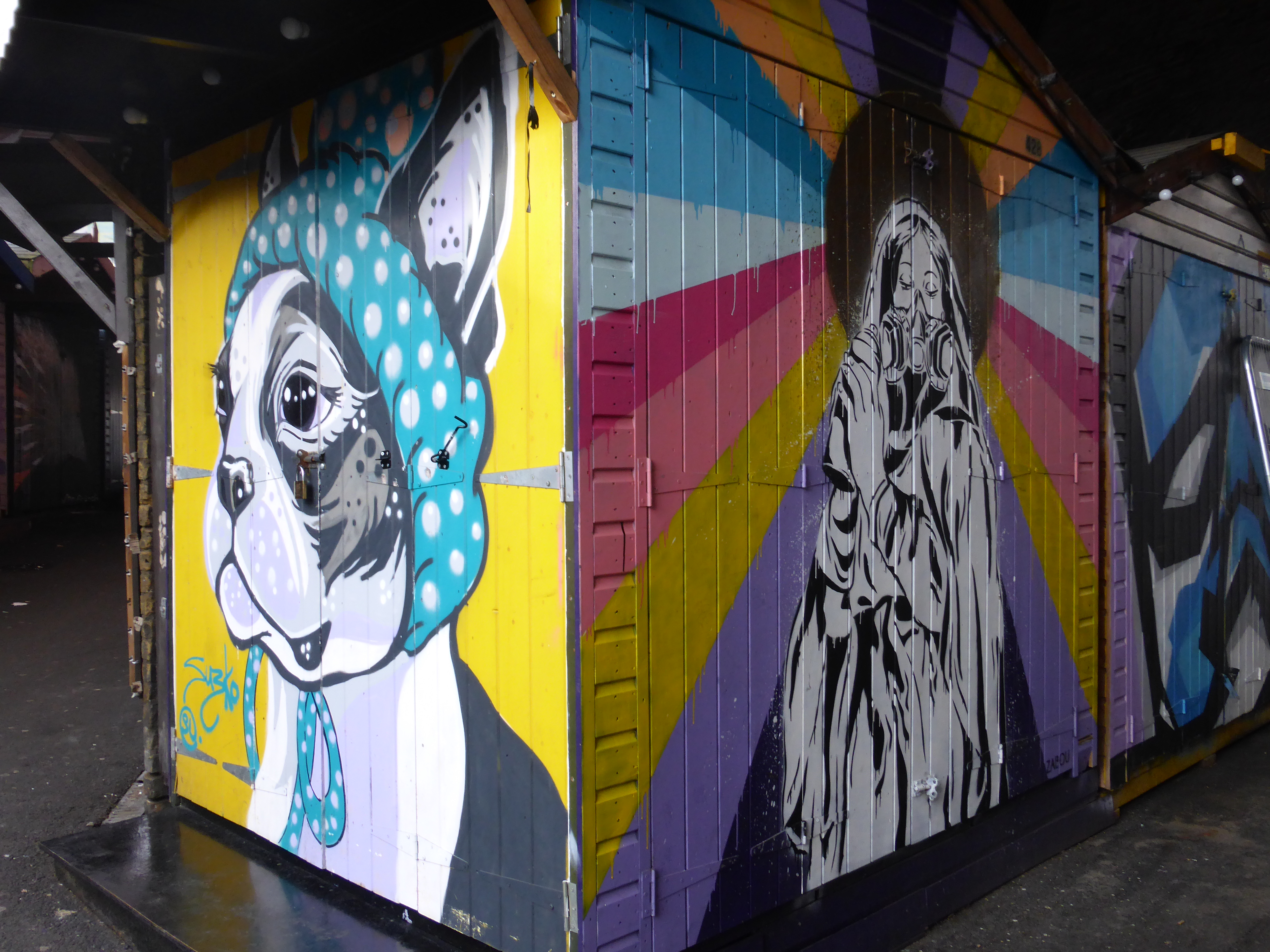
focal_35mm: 31
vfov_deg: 45.4
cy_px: 476
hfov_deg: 58.4
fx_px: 1137
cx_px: 635
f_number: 3.6
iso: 200
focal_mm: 5.4
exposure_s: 1/60
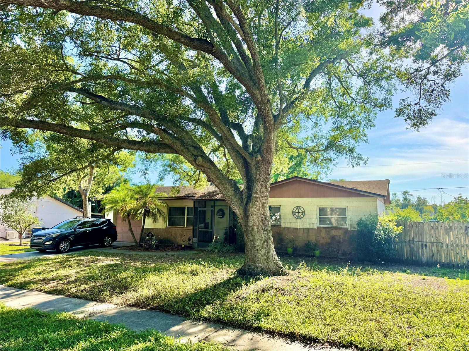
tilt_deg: +4.9
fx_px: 325
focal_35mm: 24
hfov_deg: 71.6
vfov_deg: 56.8
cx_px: 234
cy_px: 176
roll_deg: -2.7
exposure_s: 1/1560
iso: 80
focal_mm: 6.76
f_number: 1.78
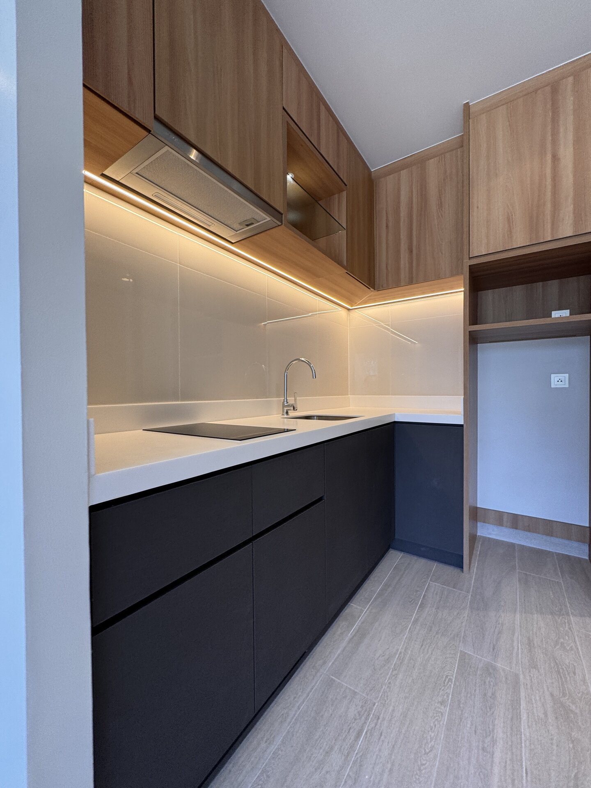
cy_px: 394
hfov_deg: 85.7
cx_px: 296
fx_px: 319
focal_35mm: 14
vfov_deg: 102.1
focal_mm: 2.22
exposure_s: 1/99
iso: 80
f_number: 2.2
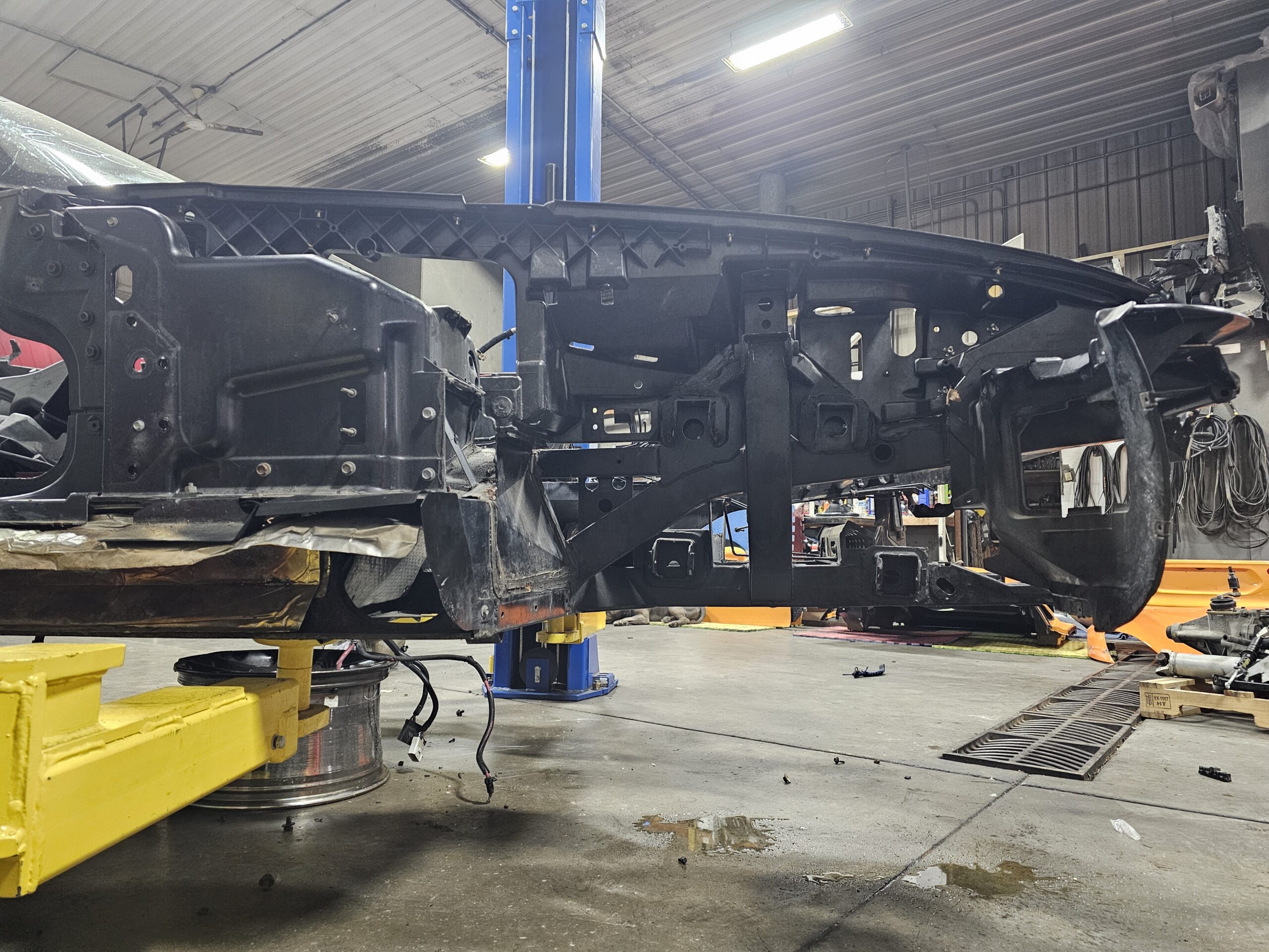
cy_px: 476
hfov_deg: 73.9
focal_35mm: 23
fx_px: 843
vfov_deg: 58.9
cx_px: 634
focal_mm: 6.3
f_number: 1.7
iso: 500
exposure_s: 1/40
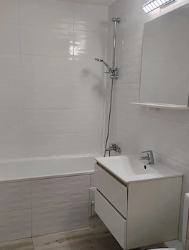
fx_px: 232
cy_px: 141
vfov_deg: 56.5
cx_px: 83
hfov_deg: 44.3
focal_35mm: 32
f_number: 1.8
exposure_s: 1/50
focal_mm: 4.26
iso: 497
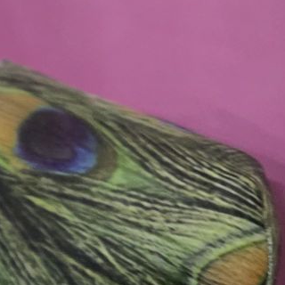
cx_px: -479
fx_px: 1183
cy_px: 32
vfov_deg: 13.6
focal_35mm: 127
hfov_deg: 10.8
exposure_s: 1/100
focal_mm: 6.3
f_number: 1.7
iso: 1250
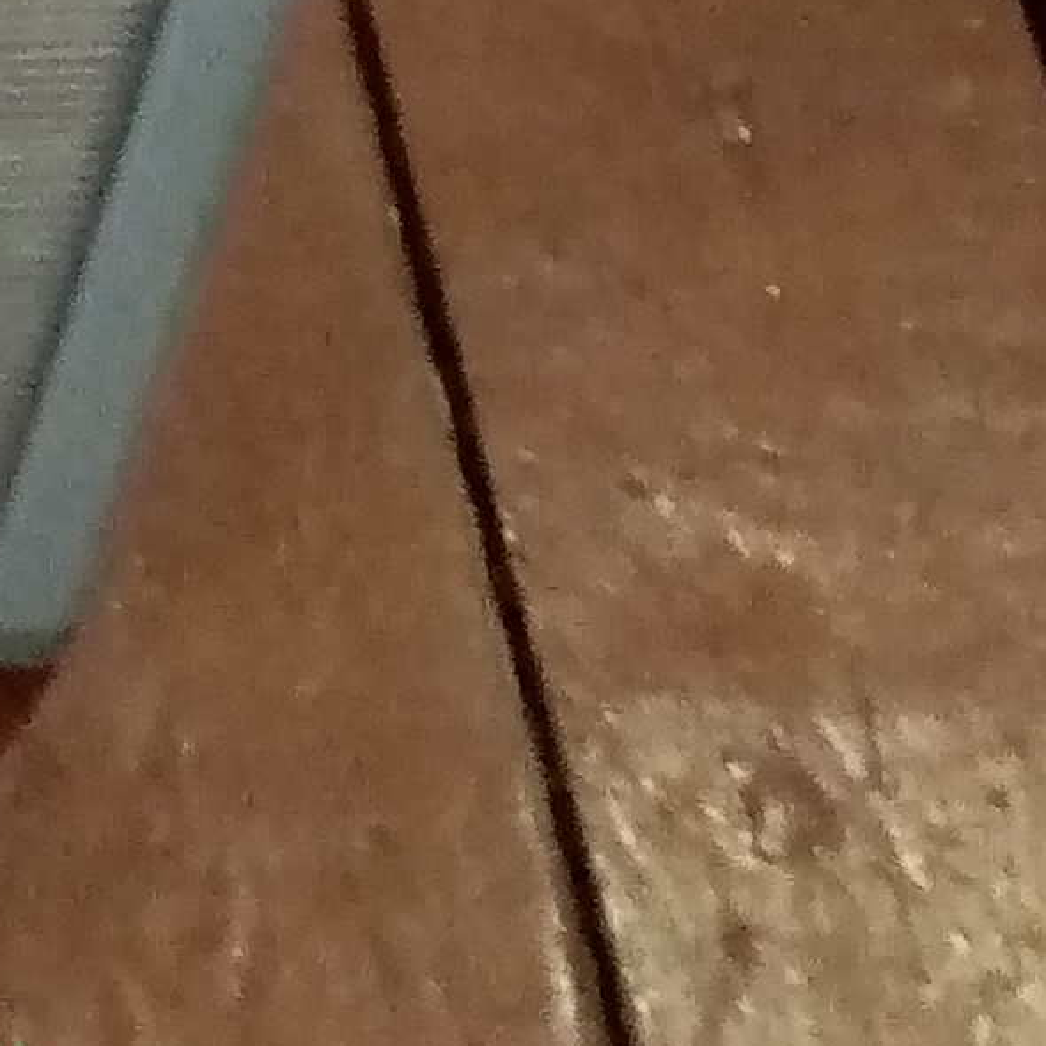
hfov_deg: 9.8
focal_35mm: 162
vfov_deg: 8.4
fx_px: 5538
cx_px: -1234
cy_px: -2434
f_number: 1.8
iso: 897
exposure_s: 1/20
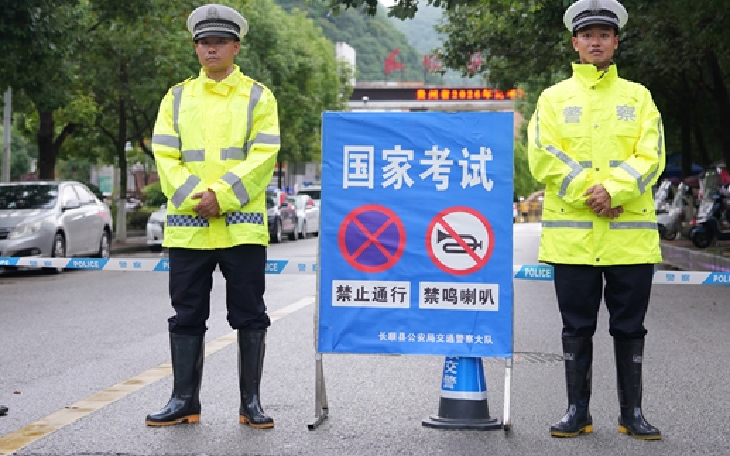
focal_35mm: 71
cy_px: 87
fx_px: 1412
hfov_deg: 29.0
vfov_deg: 18.2
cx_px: 369
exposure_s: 1/40
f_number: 3.2
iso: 160
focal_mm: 45
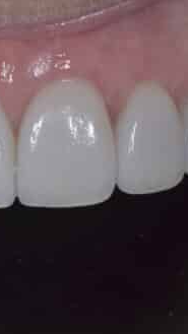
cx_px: 15
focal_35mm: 203
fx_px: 1798
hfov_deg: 6.0
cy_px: 167
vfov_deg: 10.6
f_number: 29
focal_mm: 85
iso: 125
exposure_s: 1/250
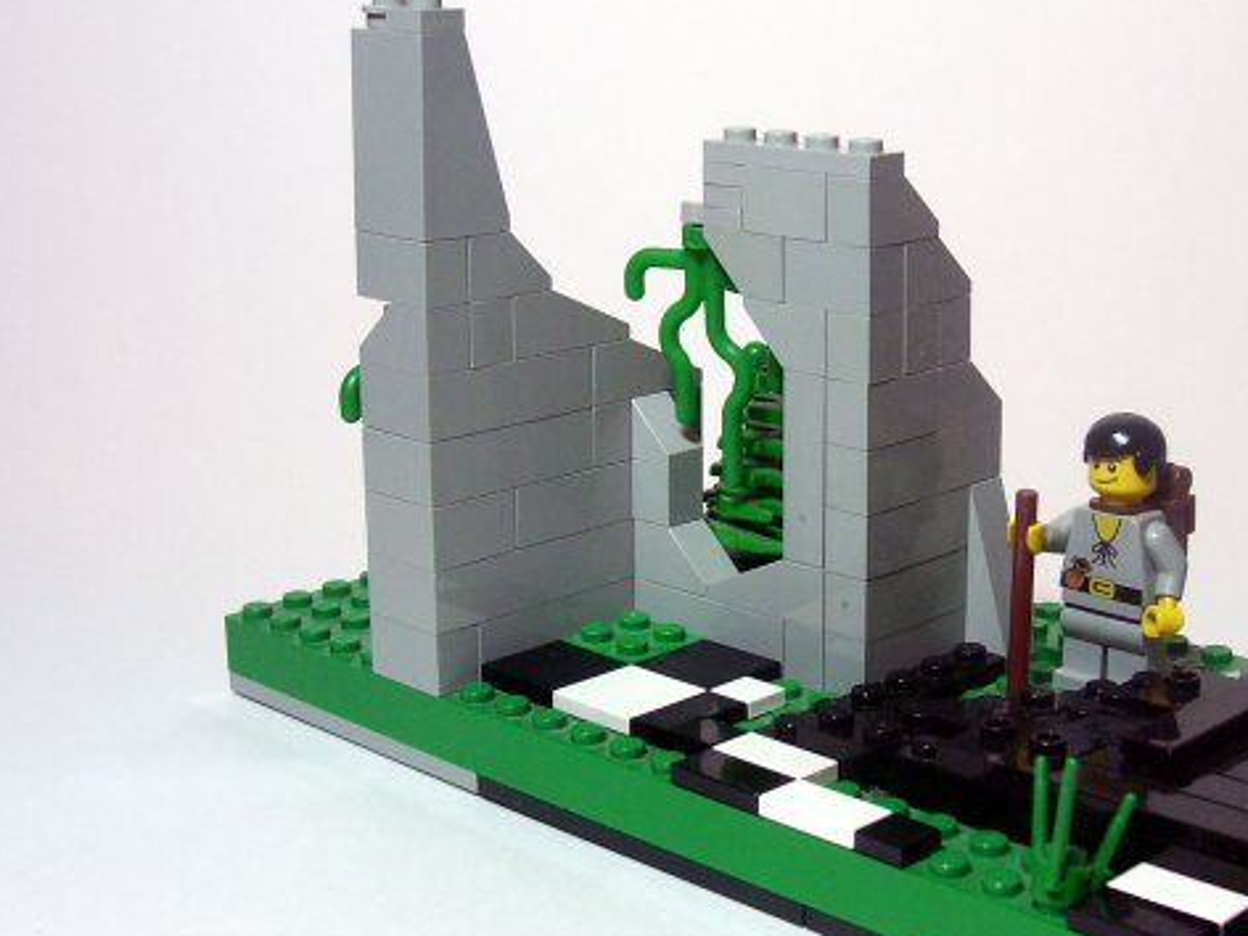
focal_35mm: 57
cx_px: 836
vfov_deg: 25.7
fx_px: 2055
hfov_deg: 33.5
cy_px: 489
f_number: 3
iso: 160
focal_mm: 7
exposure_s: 1/30
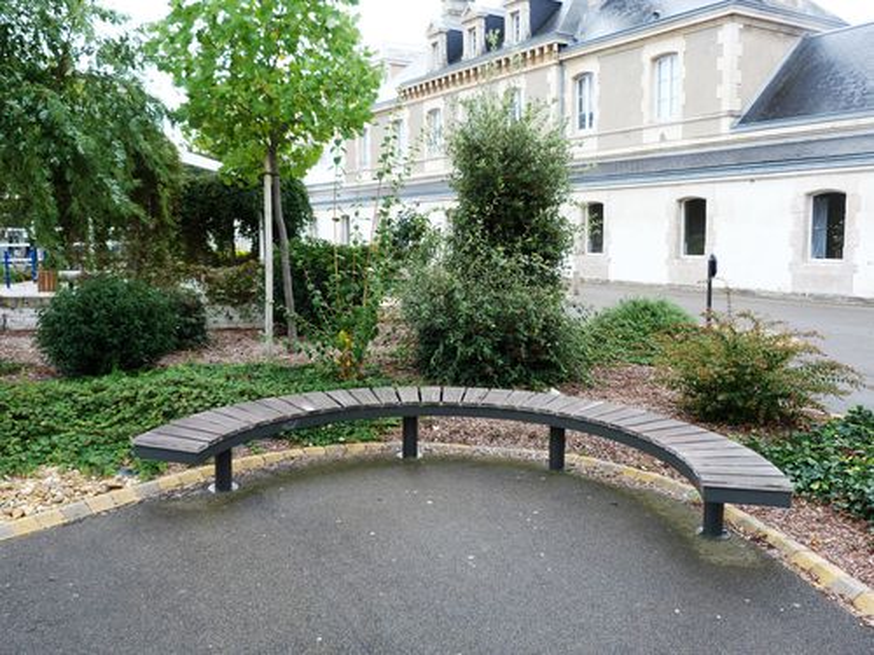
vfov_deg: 45.4
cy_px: 328
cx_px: 437
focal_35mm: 31
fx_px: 783
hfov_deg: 58.4
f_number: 3.6
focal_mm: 5.6
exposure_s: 1/125
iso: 80
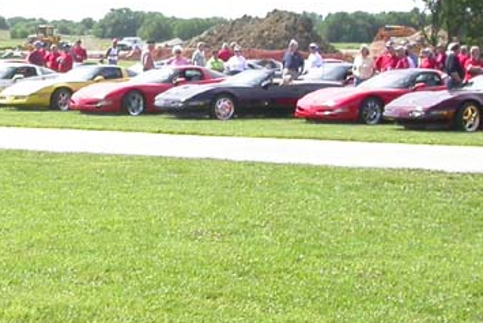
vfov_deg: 12.0
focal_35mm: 114
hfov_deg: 17.6
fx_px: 1530
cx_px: 37
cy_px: 112
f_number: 2.6
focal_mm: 7.85
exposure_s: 1/1000
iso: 100
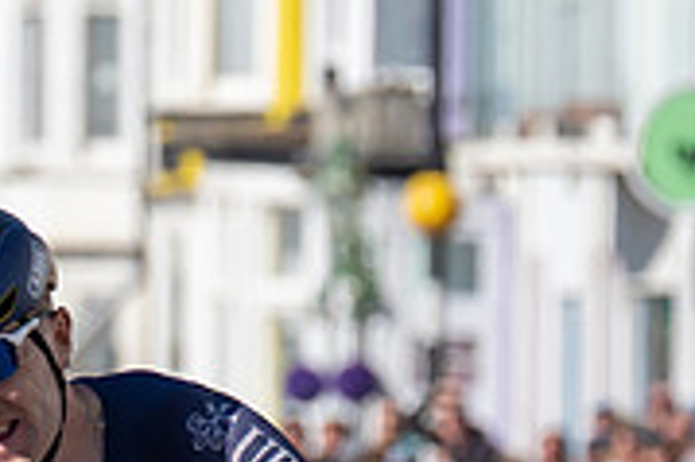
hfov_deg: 2.1
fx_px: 19133
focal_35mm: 992
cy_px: 138
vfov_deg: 1.4
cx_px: -1510
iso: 100
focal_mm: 156
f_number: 4.5
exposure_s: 1/1000
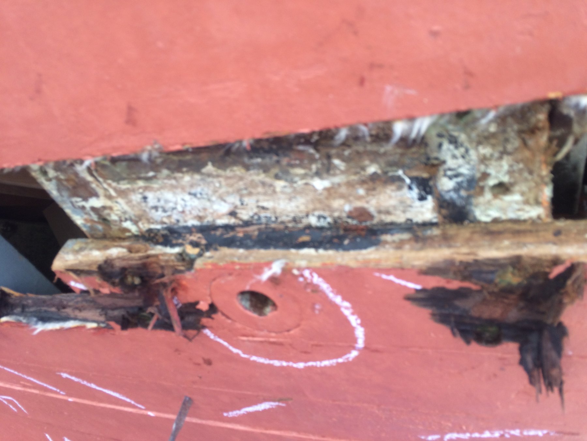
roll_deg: -8.0
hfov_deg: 61.7
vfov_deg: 48.2
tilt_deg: +4.2
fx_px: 492
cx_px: 294
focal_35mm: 29
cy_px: 220
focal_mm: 4.15
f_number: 2.2
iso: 40
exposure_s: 1/60
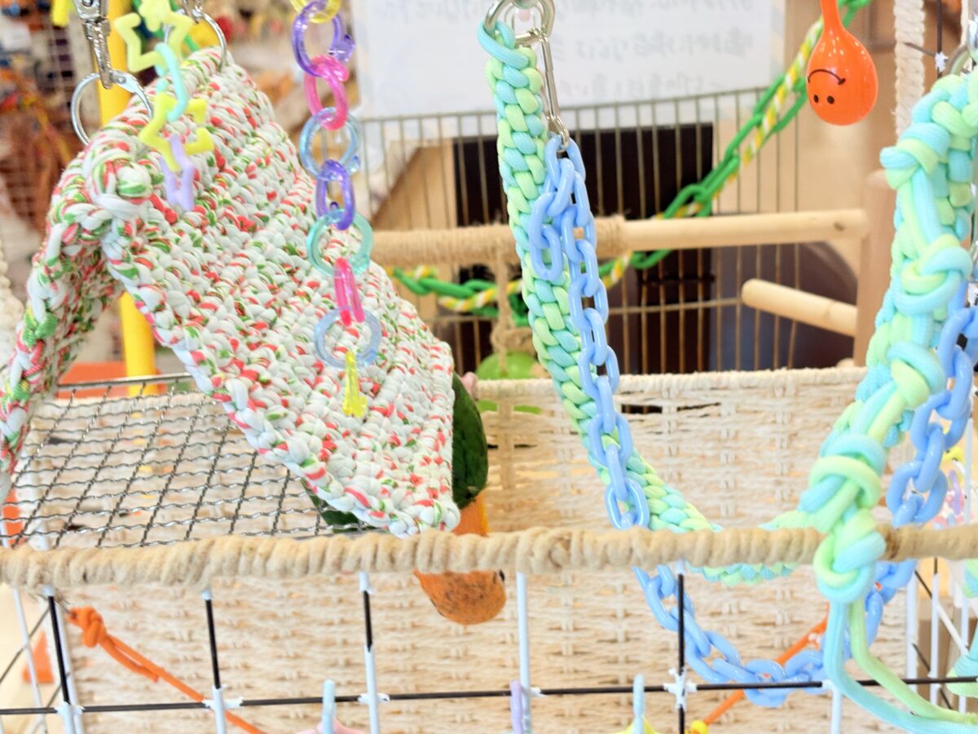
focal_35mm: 52
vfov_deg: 28.0
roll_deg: +5.4
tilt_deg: -20.8
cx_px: 489
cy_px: 367
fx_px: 1469
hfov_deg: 36.8
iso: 64
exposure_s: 1/100
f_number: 1.6
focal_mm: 5.96
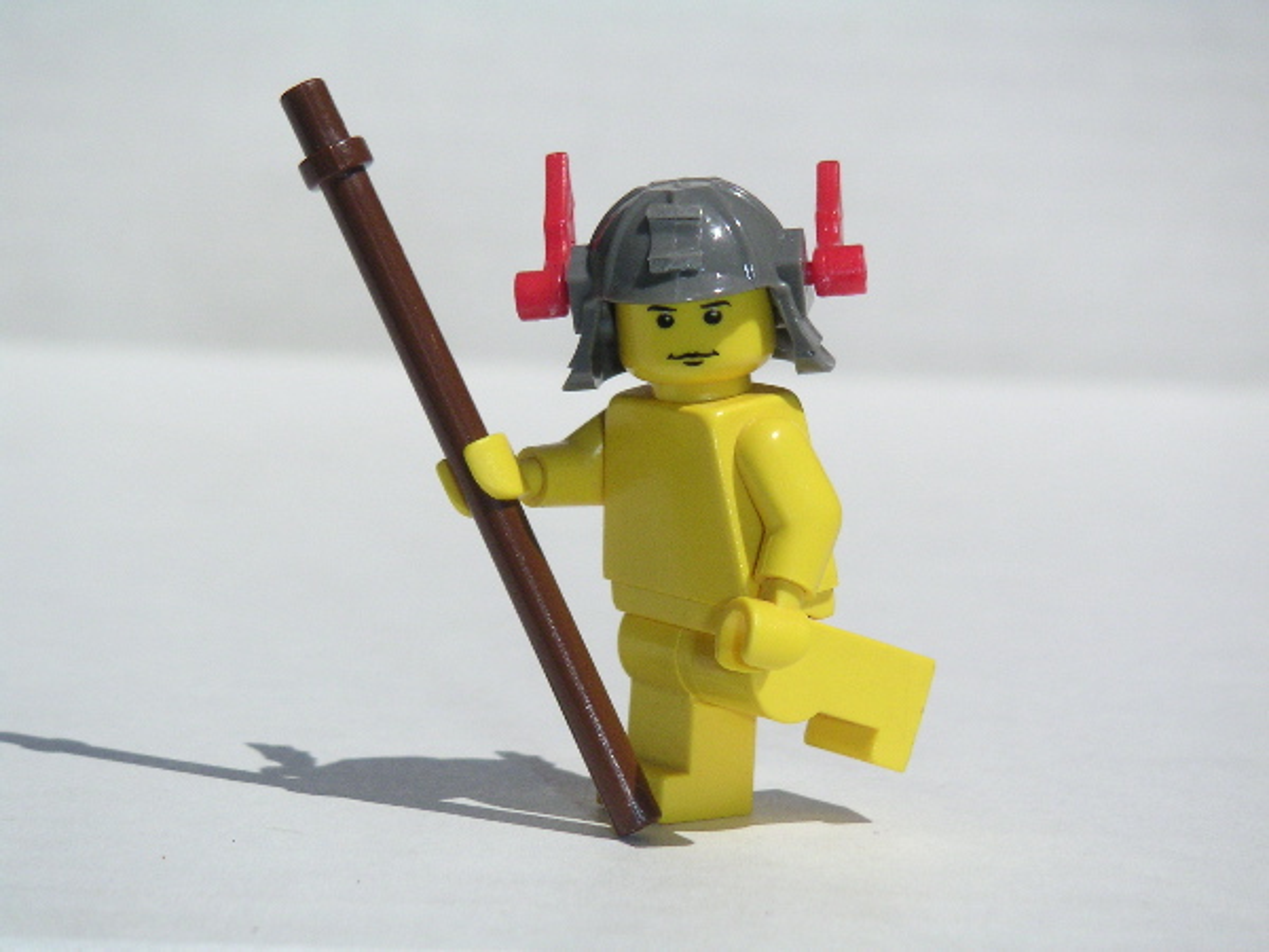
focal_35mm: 111
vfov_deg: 13.3
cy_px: 476
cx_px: 634
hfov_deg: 17.7
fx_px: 4069
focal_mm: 17.1
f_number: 8
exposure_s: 1/1000
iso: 160
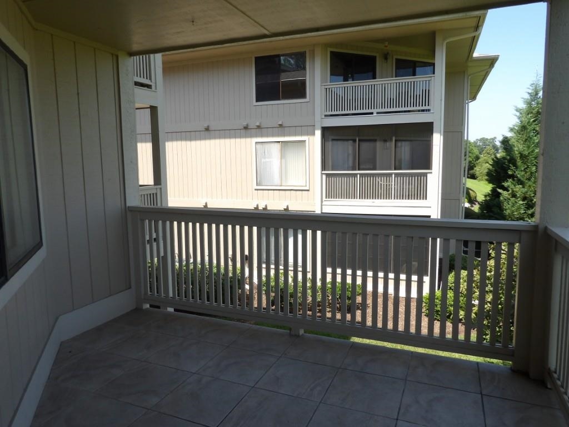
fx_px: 394
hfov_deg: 71.6
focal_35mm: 24
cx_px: 284
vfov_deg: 56.8
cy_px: 214
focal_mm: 4.3
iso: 100
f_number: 5.6
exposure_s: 1/152
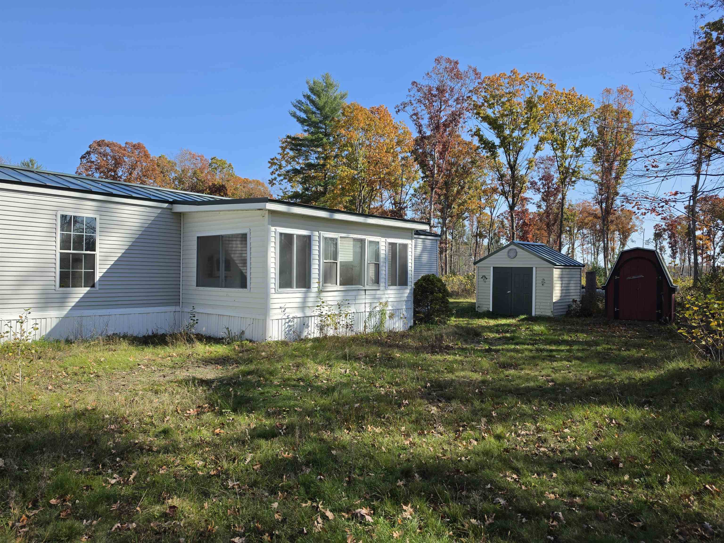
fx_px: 481
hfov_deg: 73.9
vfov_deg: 58.9
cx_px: 362
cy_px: 272
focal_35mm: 23
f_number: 1.4
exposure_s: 1/4648
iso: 64
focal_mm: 6.5
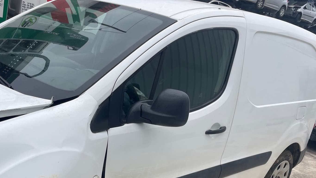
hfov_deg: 50.3
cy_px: 134
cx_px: 133
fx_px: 335
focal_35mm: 40
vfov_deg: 29.2
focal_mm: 4.2
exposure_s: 1/670
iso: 32
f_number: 1.6
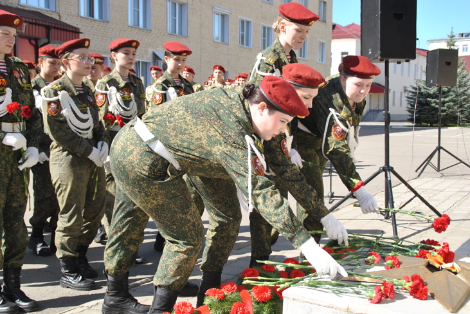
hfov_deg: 40.3
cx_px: 231
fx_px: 640
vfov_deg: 27.5
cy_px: 157
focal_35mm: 49
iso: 100
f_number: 8
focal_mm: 32
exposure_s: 1/250
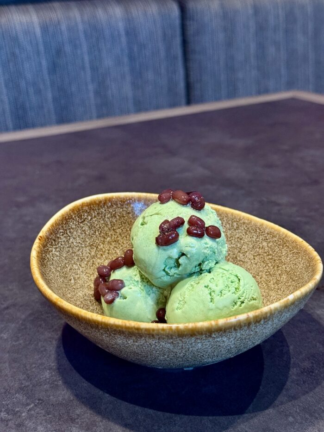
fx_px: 599
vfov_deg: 39.7
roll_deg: +1.8
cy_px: 216
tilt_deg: -22.2
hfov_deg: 30.3
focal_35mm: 48
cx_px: 162
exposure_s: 1/40
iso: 250
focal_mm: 6.76
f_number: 1.78
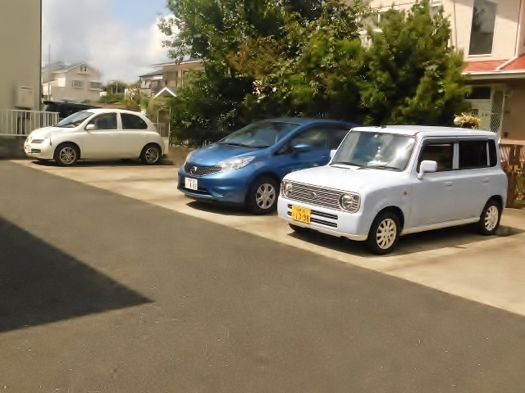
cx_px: 262
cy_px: 196
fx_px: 546
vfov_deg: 39.7
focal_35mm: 36
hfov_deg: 51.4
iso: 125
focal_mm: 6.3
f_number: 3.5
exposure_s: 1/1000
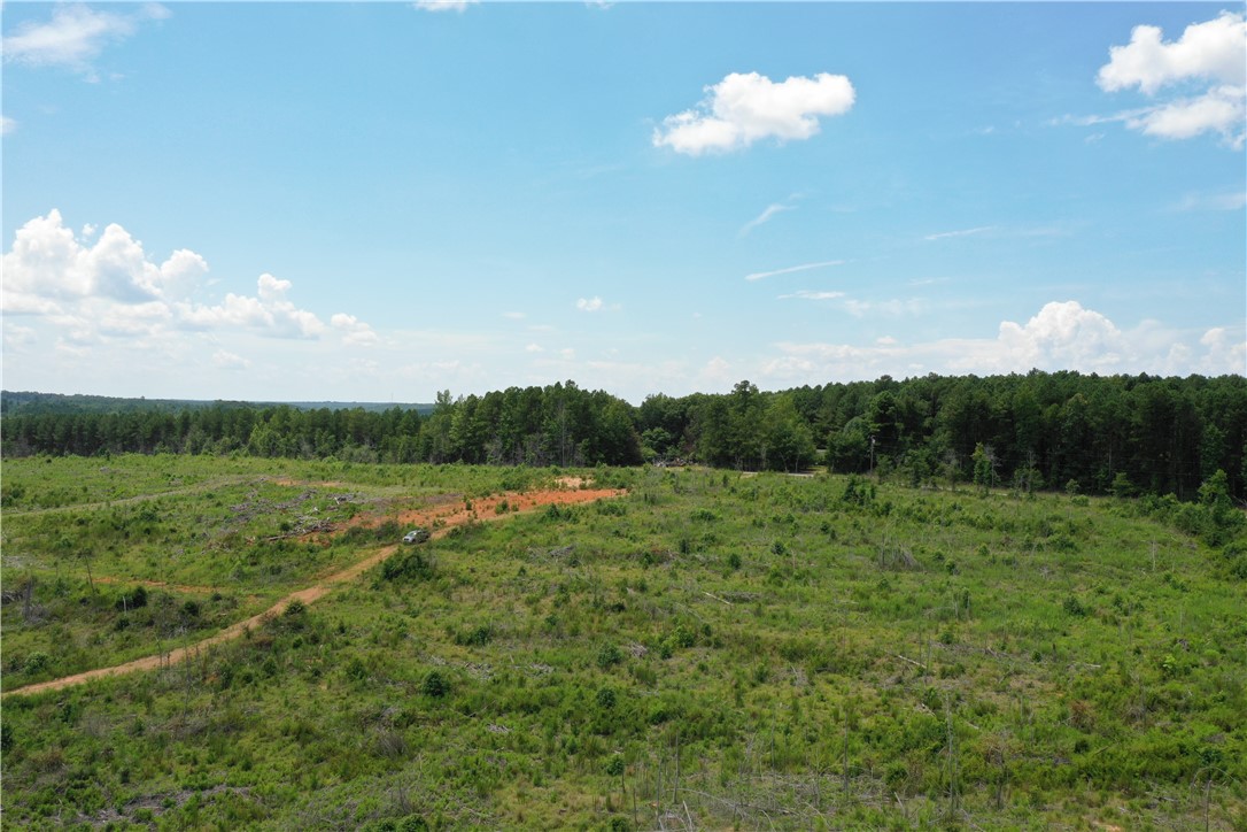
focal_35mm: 28
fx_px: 970
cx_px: 624
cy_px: 416
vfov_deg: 46.4
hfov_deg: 65.5
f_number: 9
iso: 100
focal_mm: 10.26
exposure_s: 1/160
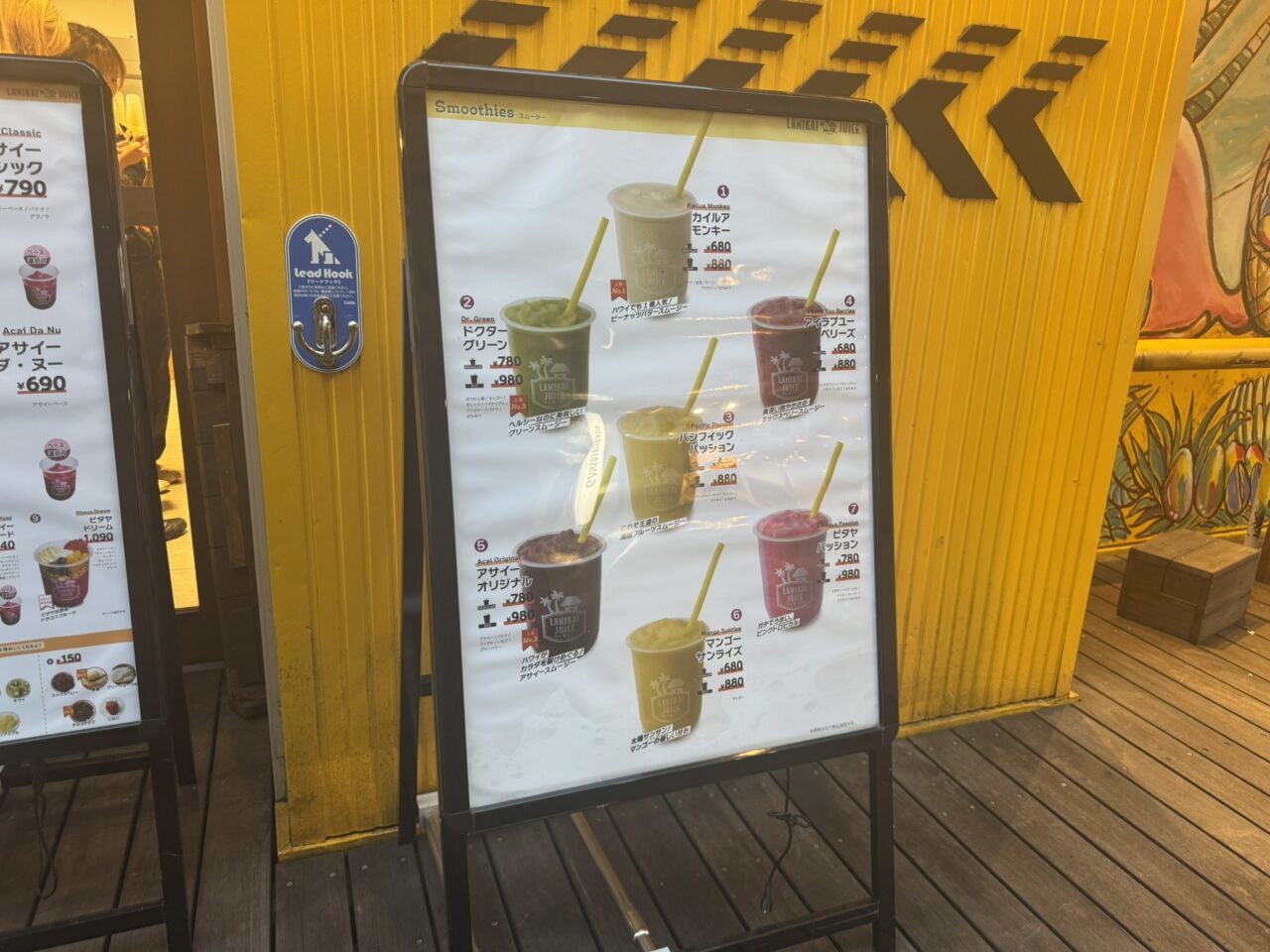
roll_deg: -1.6
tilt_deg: -17.0
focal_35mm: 24
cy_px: 476
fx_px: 881
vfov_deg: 56.8
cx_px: 635
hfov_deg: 71.6
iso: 160
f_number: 1.78
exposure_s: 1/50
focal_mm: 6.76
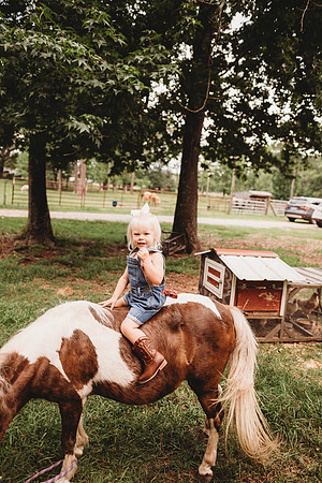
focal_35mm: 24
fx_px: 322
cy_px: 242
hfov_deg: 53.1
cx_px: 161
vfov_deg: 73.7
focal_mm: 24
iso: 100
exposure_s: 1/640
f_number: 2.2
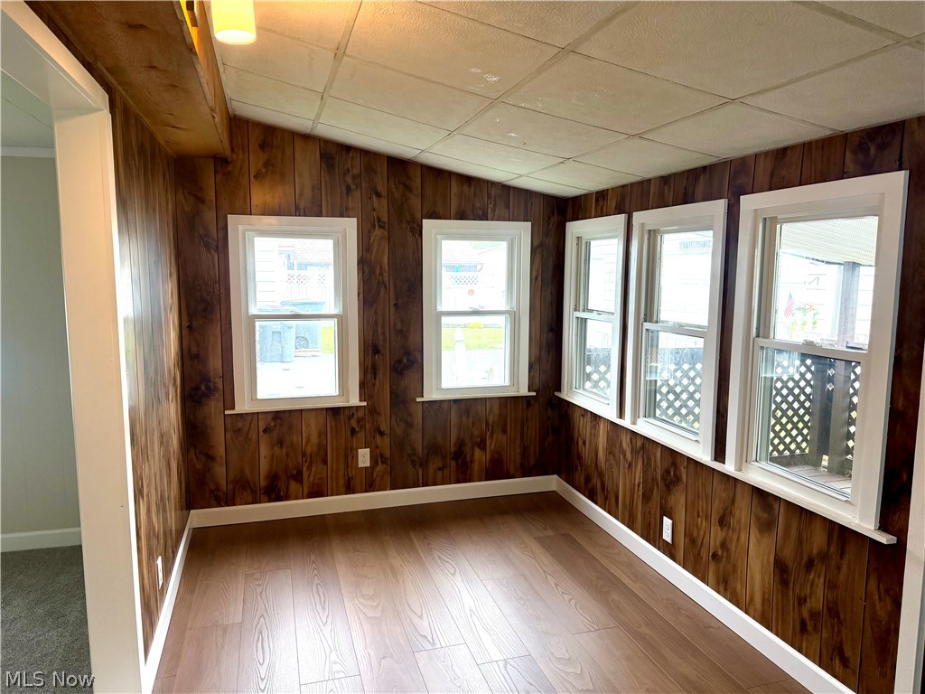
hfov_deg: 71.6
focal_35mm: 24
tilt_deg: -5.6
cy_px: 347
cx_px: 462
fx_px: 641
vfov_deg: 56.8
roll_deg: -0.1
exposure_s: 1/154
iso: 200
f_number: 1.78
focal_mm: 6.76
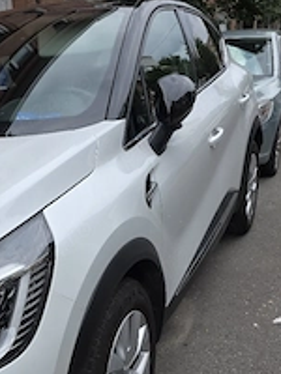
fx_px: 498
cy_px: 288
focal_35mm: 46
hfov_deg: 31.0
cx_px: 69
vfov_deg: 39.9
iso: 12
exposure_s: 1/400
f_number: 1.7
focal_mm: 6.3
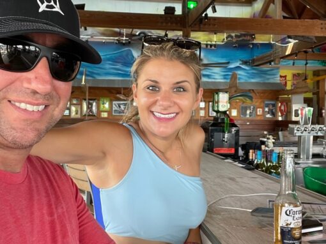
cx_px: 163
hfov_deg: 60.0
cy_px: 122
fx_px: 282
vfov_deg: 46.8
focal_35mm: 30
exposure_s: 1/69
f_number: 2.2
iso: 100
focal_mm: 2.71
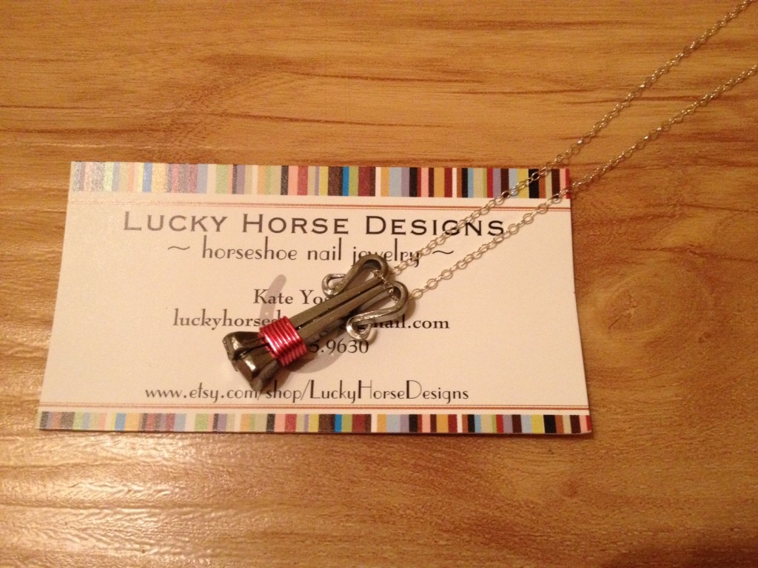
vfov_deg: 40.7
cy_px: 284
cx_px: 379
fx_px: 766
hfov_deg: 52.6
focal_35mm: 35
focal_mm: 4.28
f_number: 2.4
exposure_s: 1/15
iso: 400
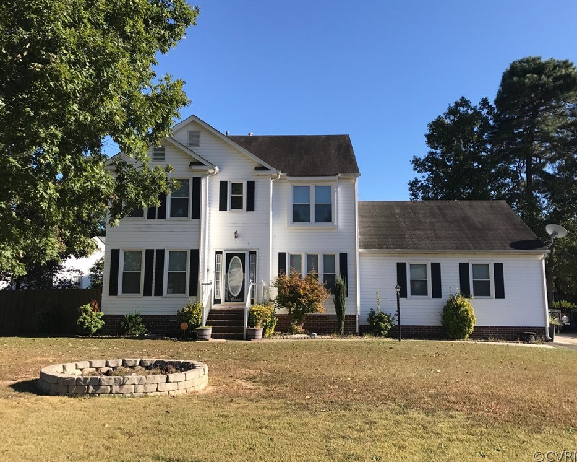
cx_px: 287
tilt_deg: +8.9
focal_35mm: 30
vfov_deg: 48.5
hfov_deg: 58.8
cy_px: 229
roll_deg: -0.5
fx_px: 512
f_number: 1.8
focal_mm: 3.99
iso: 20
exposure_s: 1/1259
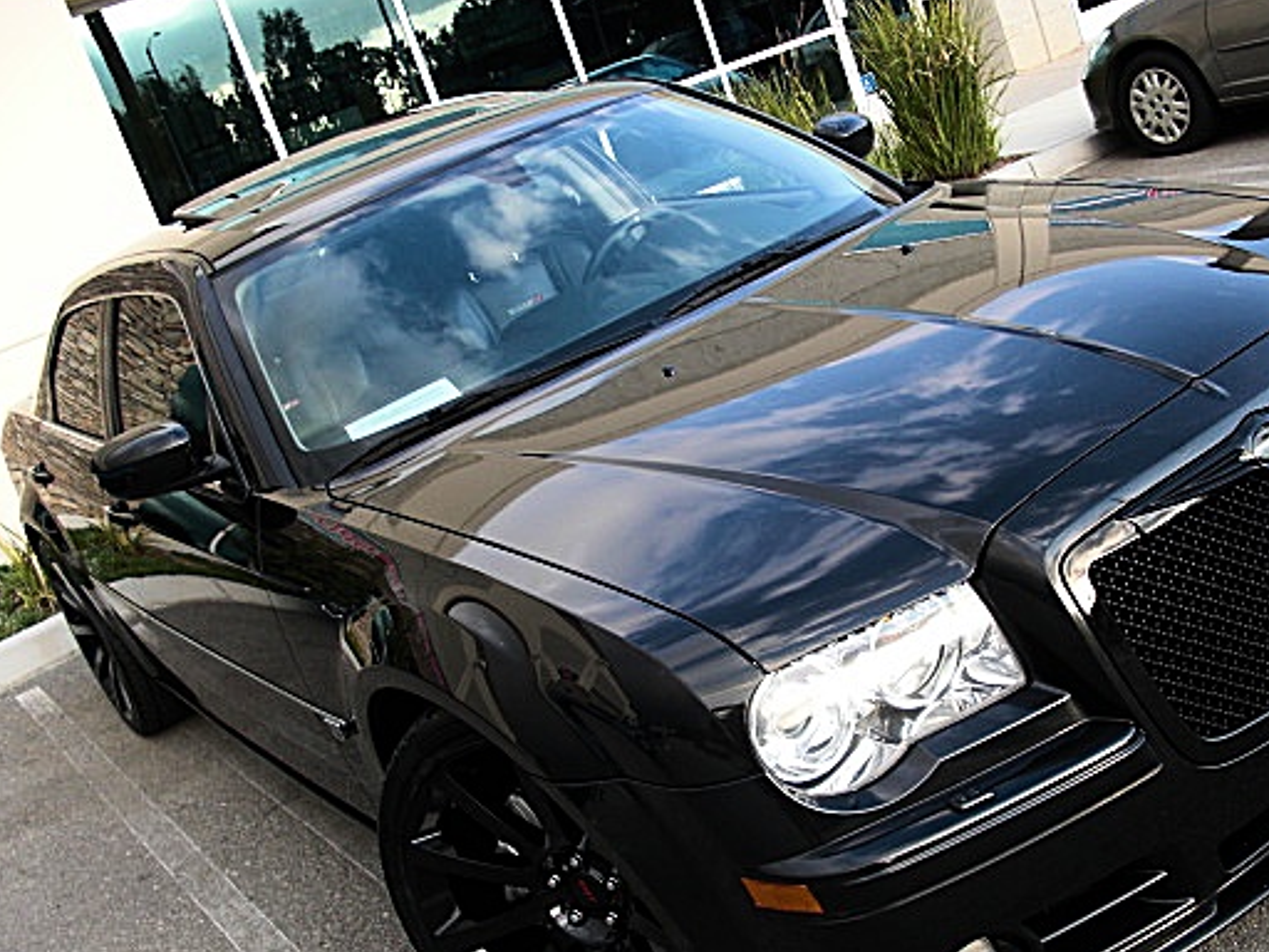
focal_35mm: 45
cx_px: 741
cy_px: 563
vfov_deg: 32.1
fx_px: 1650
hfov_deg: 41.9
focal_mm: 6.3
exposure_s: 1/80
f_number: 2.8
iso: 50
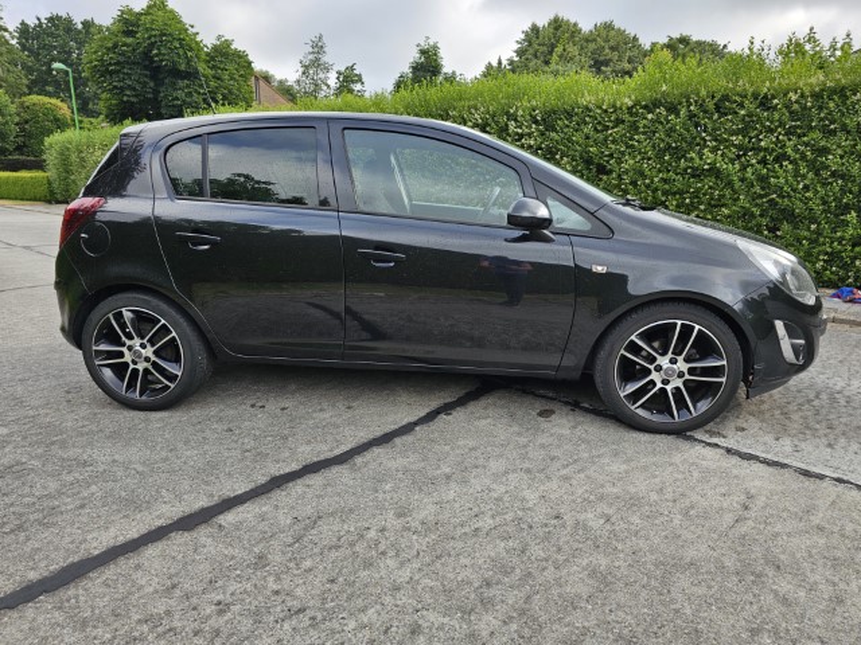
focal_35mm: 23
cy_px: 322
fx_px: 572
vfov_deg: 58.9
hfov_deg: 73.9
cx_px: 430
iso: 12
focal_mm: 6.3
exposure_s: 1/180
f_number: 1.7
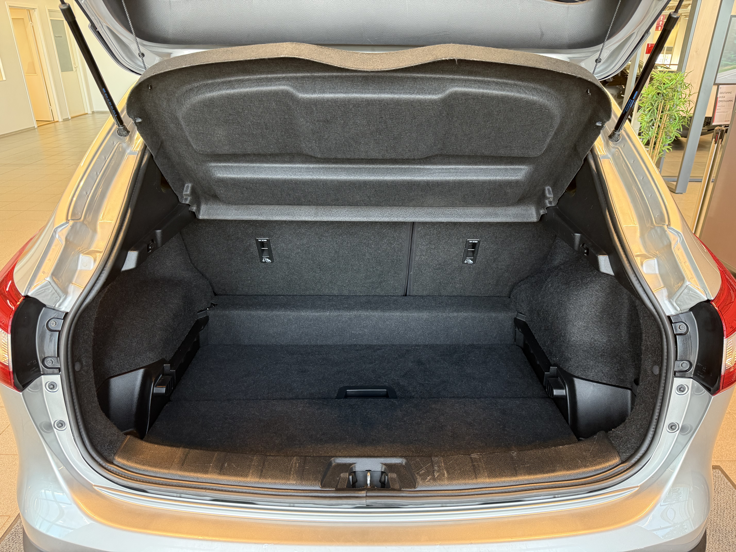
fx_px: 510
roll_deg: -0.8
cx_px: 368
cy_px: 276
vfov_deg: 56.8
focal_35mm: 24
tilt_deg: -24.0
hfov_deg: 71.6
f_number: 1.78
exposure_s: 1/50
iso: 250
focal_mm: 6.76
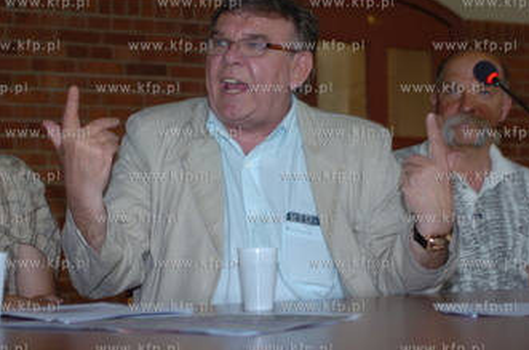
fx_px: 1275
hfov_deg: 23.4
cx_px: 256
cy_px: 153
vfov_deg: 15.6
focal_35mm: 87
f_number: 4.8
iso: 400
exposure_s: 1/60
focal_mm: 48
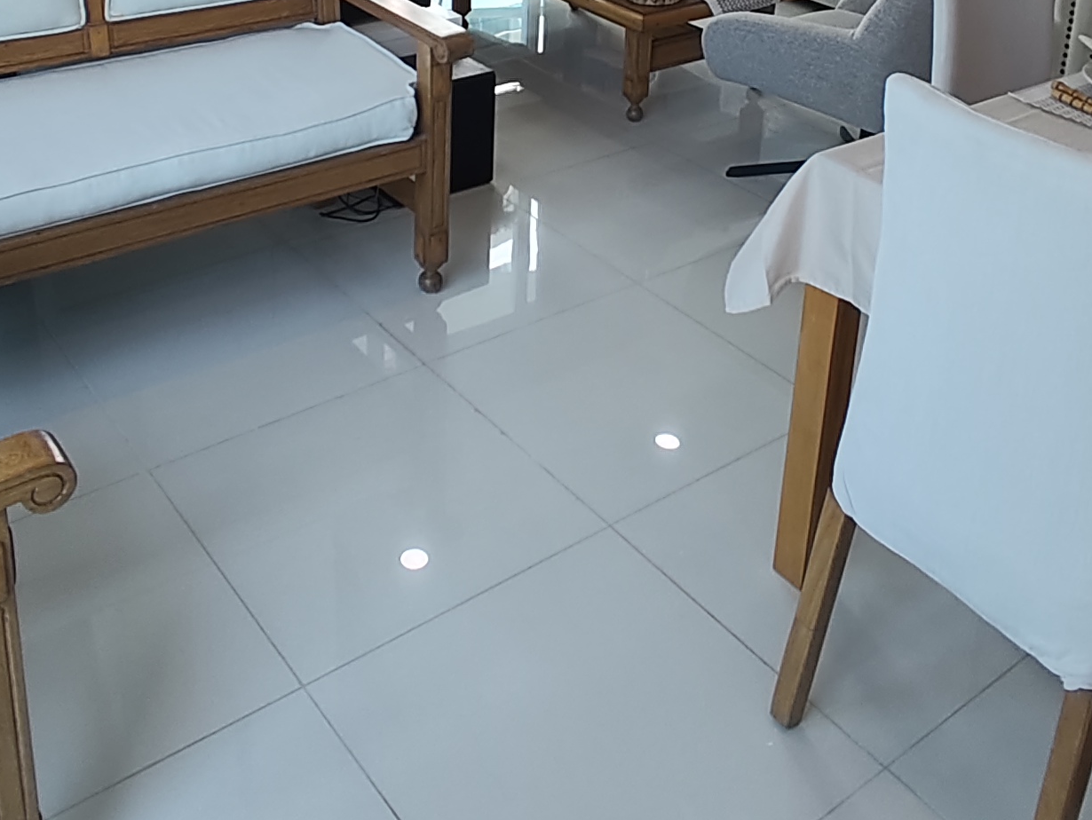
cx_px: 541
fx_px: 1263
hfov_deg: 46.8
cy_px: 40
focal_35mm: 40
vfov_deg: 33.5
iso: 50
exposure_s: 1/120
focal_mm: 1.65
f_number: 2.2
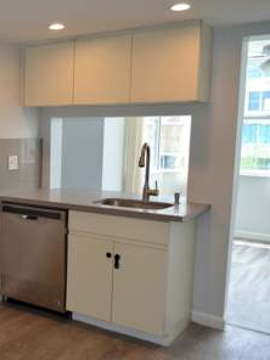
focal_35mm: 42
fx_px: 437
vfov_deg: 44.8
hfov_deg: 31.7
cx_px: -1
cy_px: 183
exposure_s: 1/125
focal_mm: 18
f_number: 3.5
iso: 280
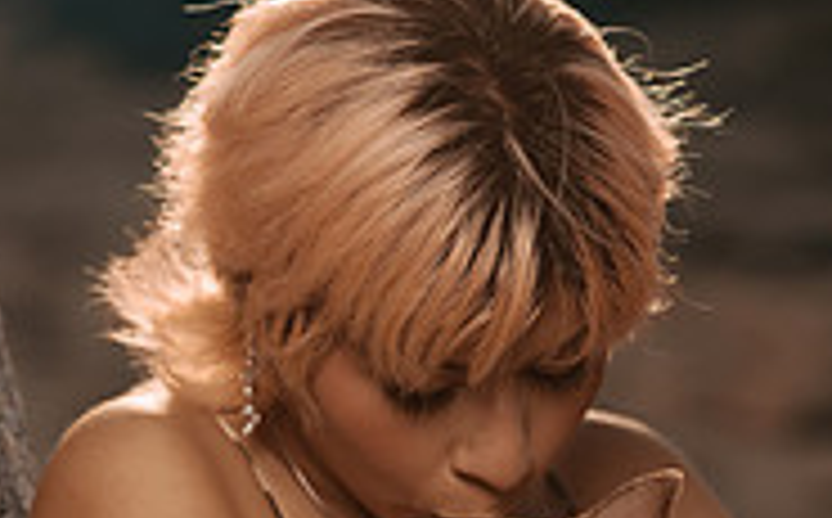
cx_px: 531
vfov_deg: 9.0
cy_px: 468
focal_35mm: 144
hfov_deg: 14.5
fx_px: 3260
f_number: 2.2
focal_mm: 58
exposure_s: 1/5000
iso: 50
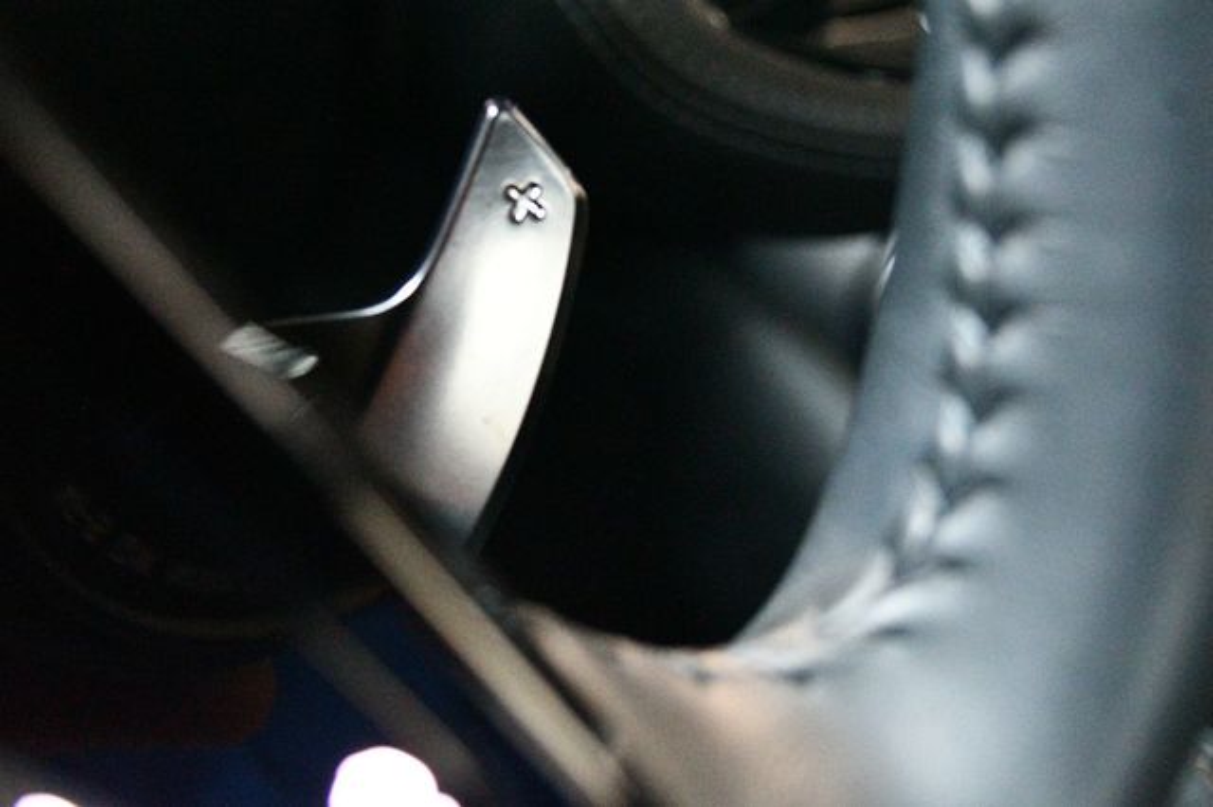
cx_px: 606
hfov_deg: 49.6
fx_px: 1313
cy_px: 404
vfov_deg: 34.2
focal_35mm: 39
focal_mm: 26
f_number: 4.2
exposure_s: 1/25
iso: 12800
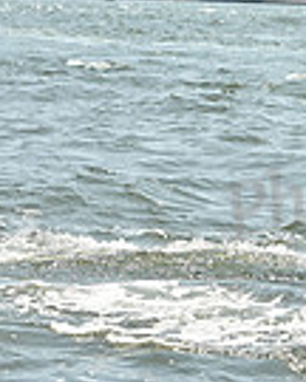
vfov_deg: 5.6
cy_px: -21
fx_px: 3883
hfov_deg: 4.4
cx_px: 774
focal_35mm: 343
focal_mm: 85
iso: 320
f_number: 7.1
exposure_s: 1/1250
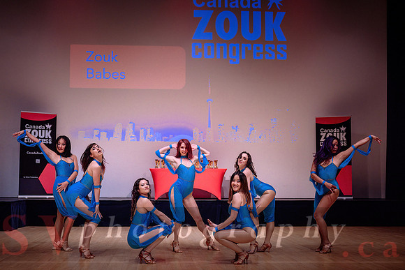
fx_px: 504
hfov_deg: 43.7
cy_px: 152
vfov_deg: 30.0
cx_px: 181
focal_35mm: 45
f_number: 2.8
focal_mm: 39
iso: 1600
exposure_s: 1/500
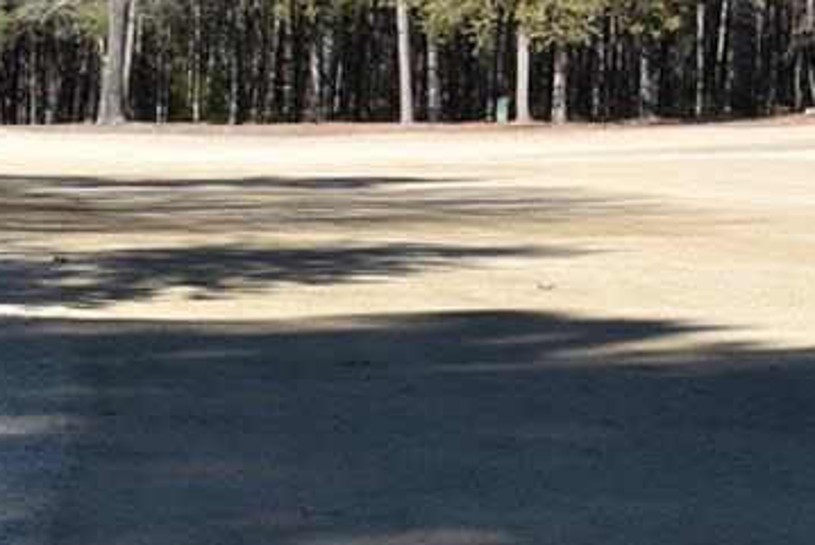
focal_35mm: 188
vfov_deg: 7.3
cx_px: 751
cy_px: 185
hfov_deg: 10.9
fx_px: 4259
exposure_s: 1/320
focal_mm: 22
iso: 200
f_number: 9
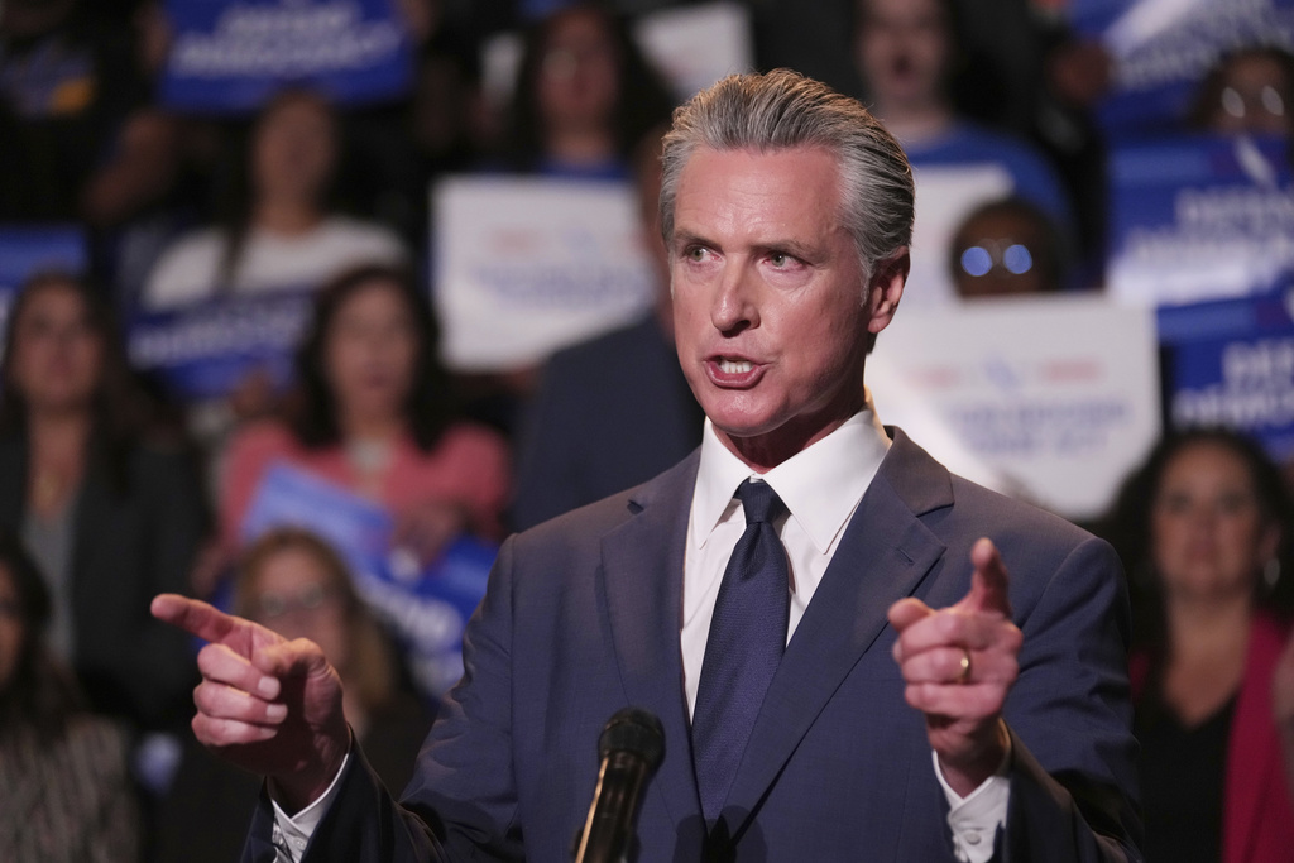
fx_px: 4889
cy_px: 432
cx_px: 647
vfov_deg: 10.1
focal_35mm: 136
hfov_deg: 15.1
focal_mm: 136
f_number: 3.2
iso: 4000
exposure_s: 1/500
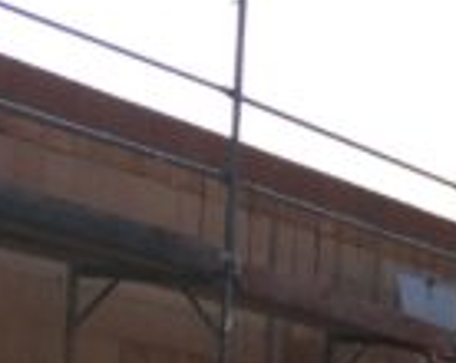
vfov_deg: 9.0
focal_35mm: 158
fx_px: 2129
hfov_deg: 10.0
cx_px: 1229
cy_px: 802
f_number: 2.2
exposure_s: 1/2283
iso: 32
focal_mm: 4.15
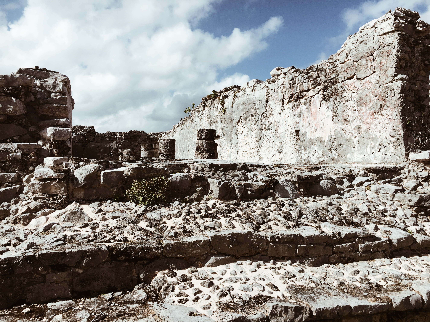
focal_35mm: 29
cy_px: 161
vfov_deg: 48.2
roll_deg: -0.9
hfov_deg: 61.7
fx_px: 360
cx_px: 215
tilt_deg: +1.7
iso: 25
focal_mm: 4.15
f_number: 2.2
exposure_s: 1/2653
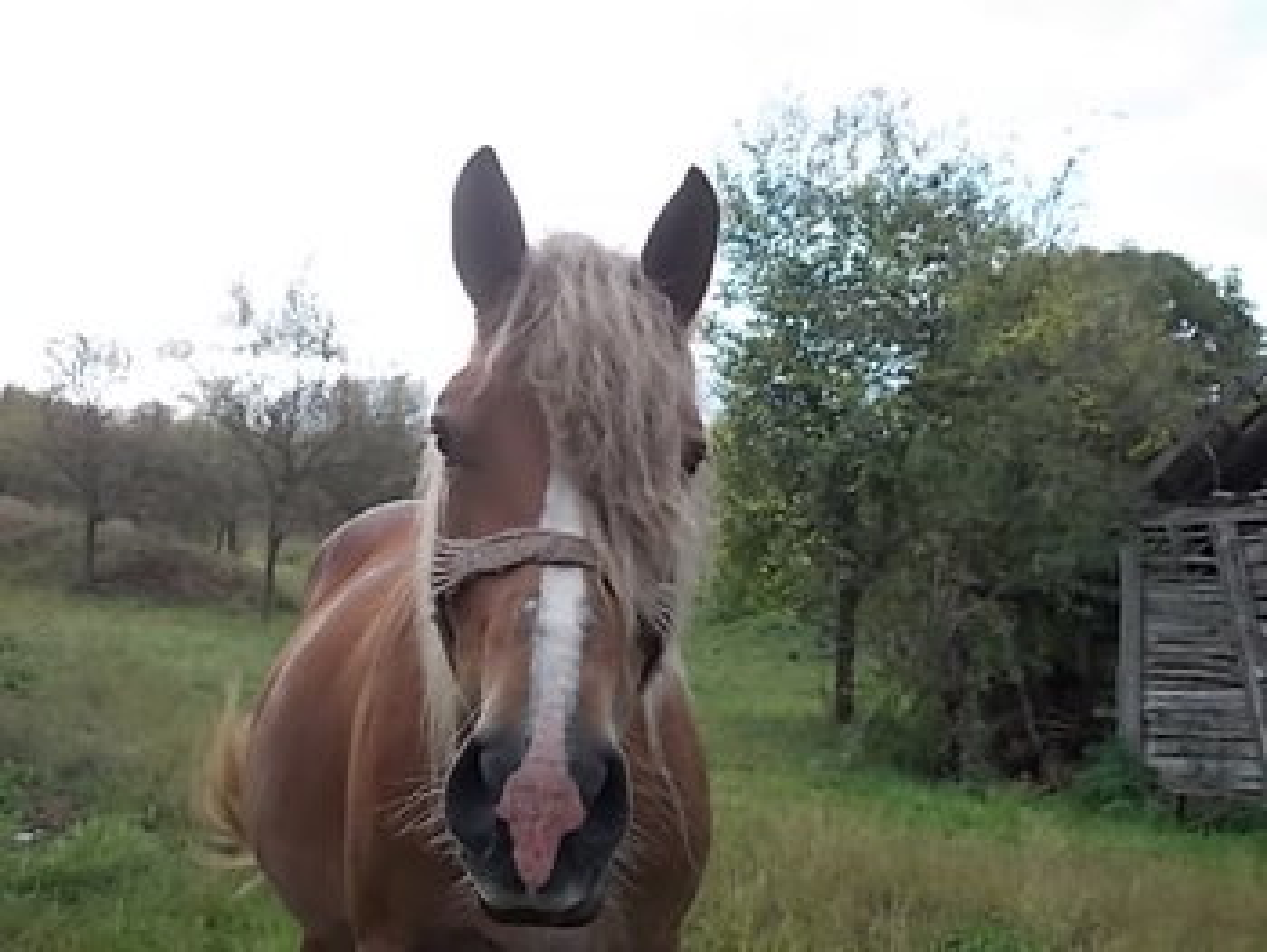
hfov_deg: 43.8
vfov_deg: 33.6
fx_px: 1575
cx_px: 634
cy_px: 476
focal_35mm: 43
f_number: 3.3
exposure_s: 1/250
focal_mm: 6.1
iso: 200
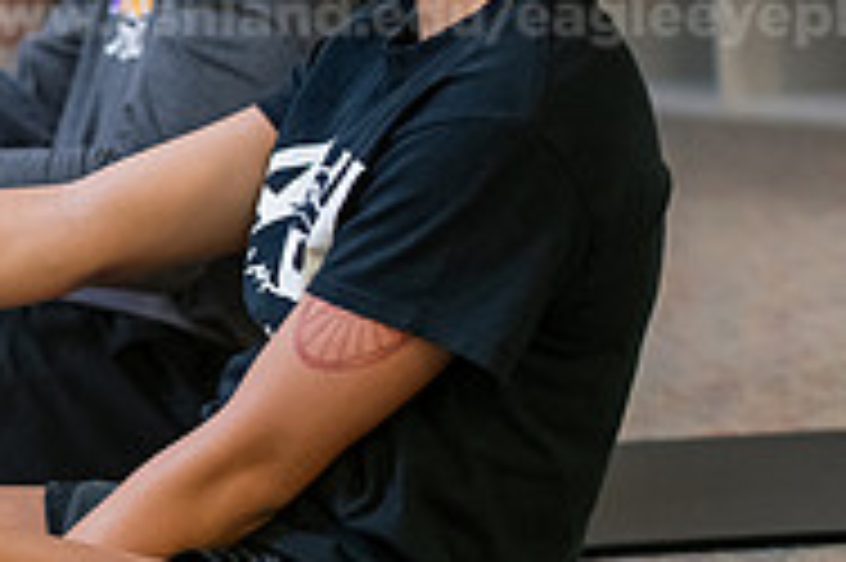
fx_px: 5071
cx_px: -261
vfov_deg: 6.3
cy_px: 110
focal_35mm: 216
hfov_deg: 9.4
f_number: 3.2
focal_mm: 70
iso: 1600
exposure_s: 1/200
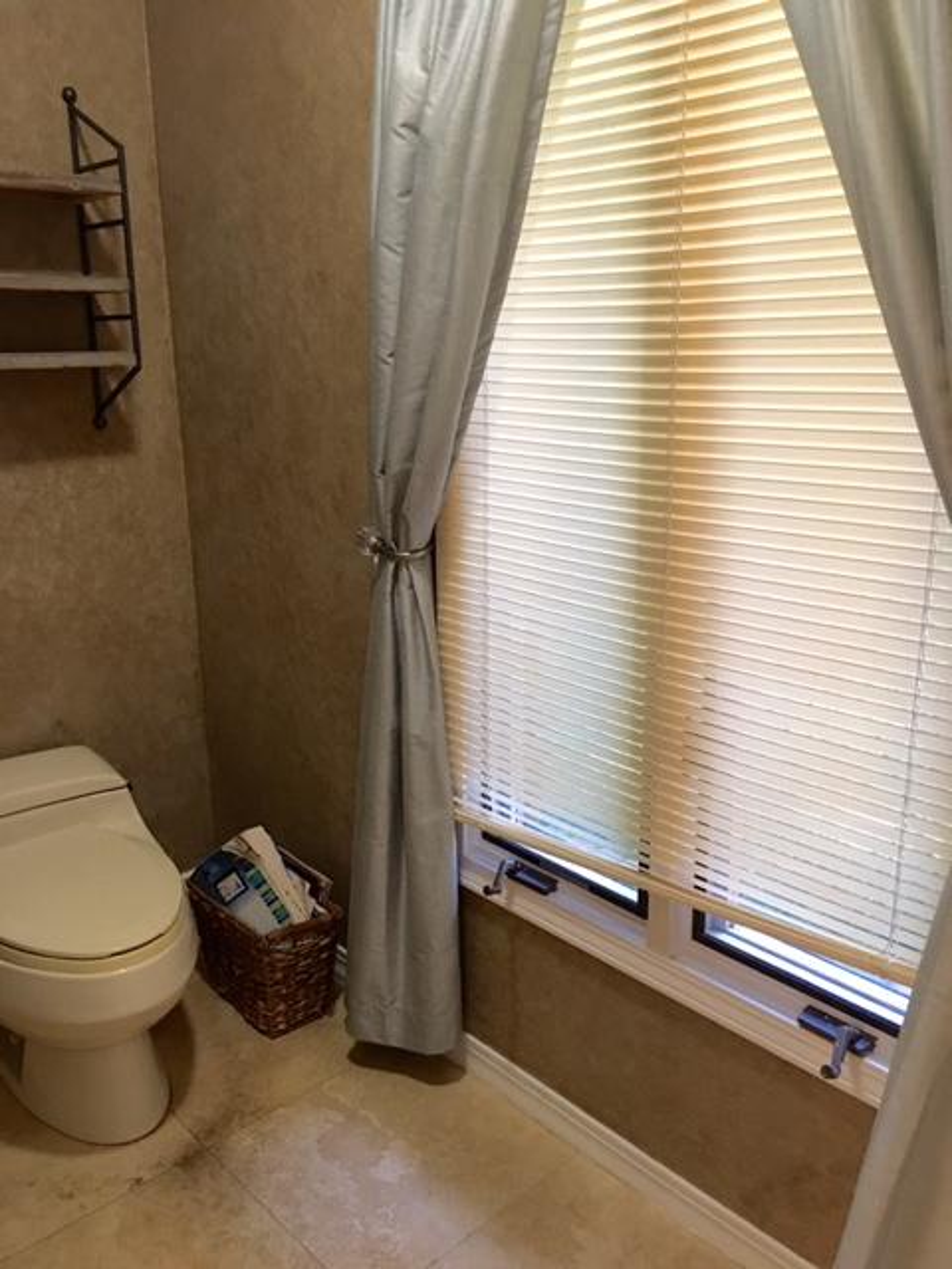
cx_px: 476
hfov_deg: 48.2
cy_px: 634
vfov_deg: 61.7
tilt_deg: -14.0
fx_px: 1063
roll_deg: +0.2
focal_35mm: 29
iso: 80
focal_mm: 4.15
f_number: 2.2
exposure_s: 1/15
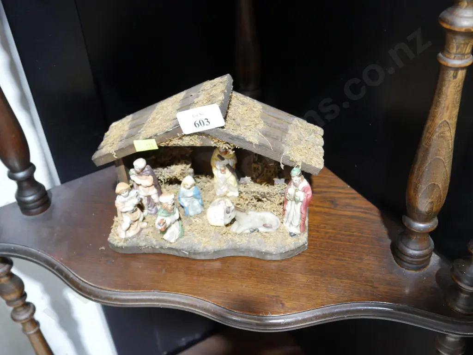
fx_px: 547
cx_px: 236
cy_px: 178
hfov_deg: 46.8
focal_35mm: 40
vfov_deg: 36.0
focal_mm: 20
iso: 2000
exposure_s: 1/60
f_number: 4.4
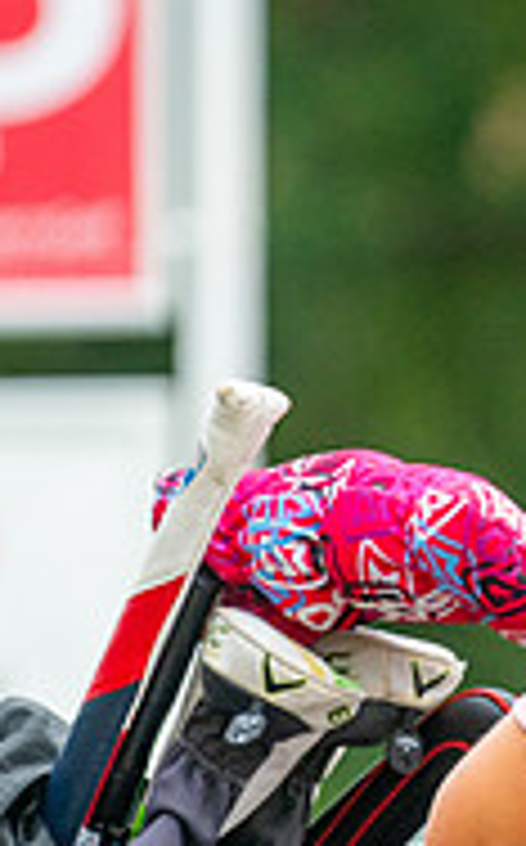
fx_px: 32555
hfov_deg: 0.9
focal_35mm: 1415
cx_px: 1245
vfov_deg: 1.5
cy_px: 788
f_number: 4.5
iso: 400
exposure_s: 1/1250
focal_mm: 300
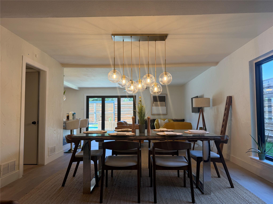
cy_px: 102
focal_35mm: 24
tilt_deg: +3.3
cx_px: 136
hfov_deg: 71.6
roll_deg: +0.7
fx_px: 189
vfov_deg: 56.8
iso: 125
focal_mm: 6.76
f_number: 1.78
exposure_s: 1/200
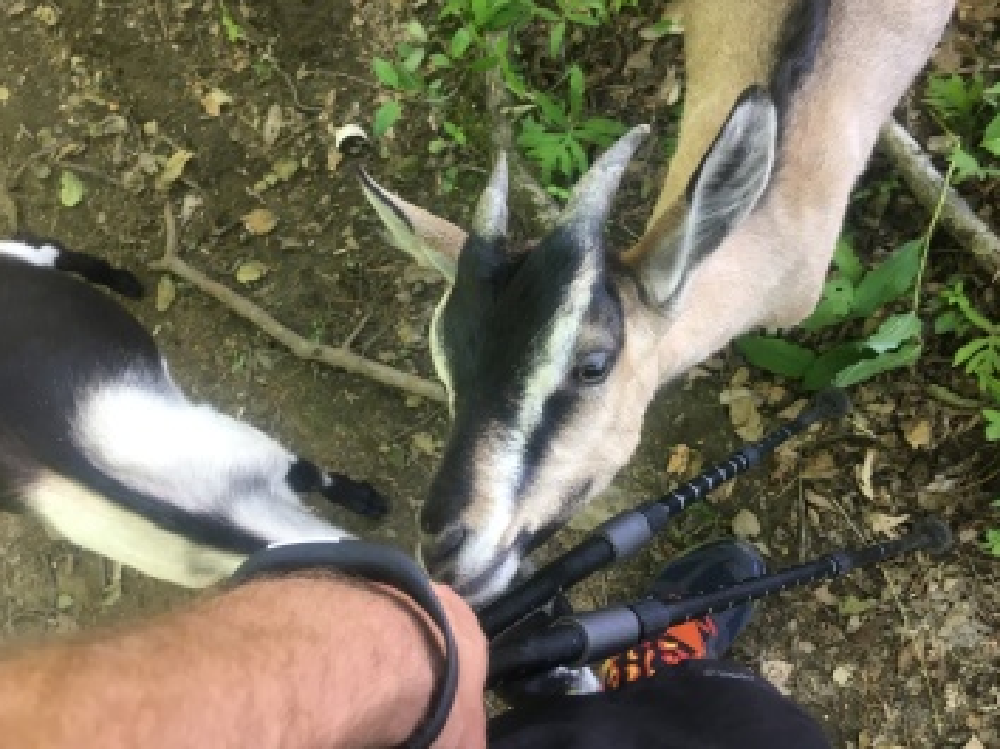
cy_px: 367
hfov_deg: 60.0
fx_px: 866
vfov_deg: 46.7
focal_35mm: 30
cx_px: 500
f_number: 2.2
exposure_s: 1/30
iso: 80
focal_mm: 4.15
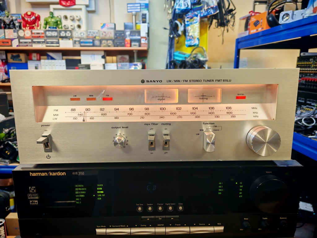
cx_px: 158
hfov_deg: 65.3
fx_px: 247
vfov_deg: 51.4
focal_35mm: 27
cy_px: 119
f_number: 1.9
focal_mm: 6.67
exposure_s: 1/33
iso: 400
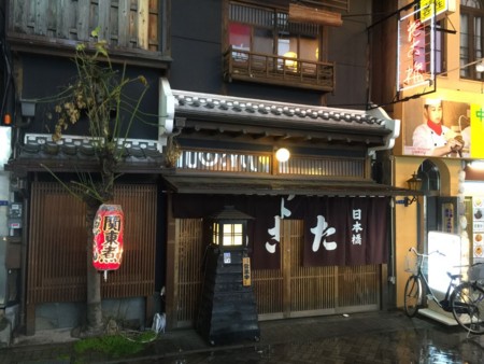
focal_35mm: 29
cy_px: 182
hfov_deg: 61.6
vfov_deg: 48.3
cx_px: 242
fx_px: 406
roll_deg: +0.1
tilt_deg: +2.9
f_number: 2.2
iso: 80
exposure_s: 1/15
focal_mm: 4.15
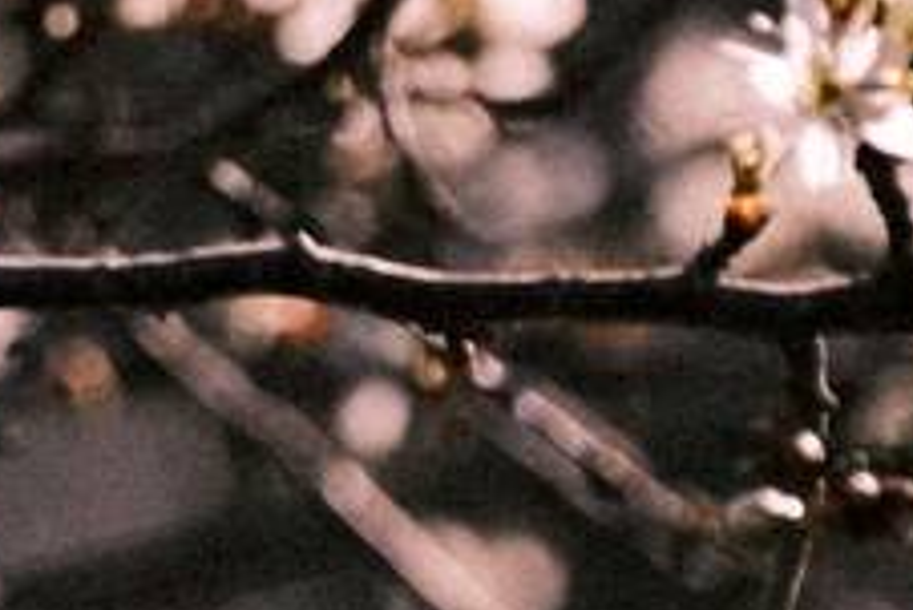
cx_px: -61
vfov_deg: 0.8
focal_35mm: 1693
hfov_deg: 1.2
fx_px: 42962
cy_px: -701
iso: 640
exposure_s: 1/1400
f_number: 5.6
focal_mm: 159
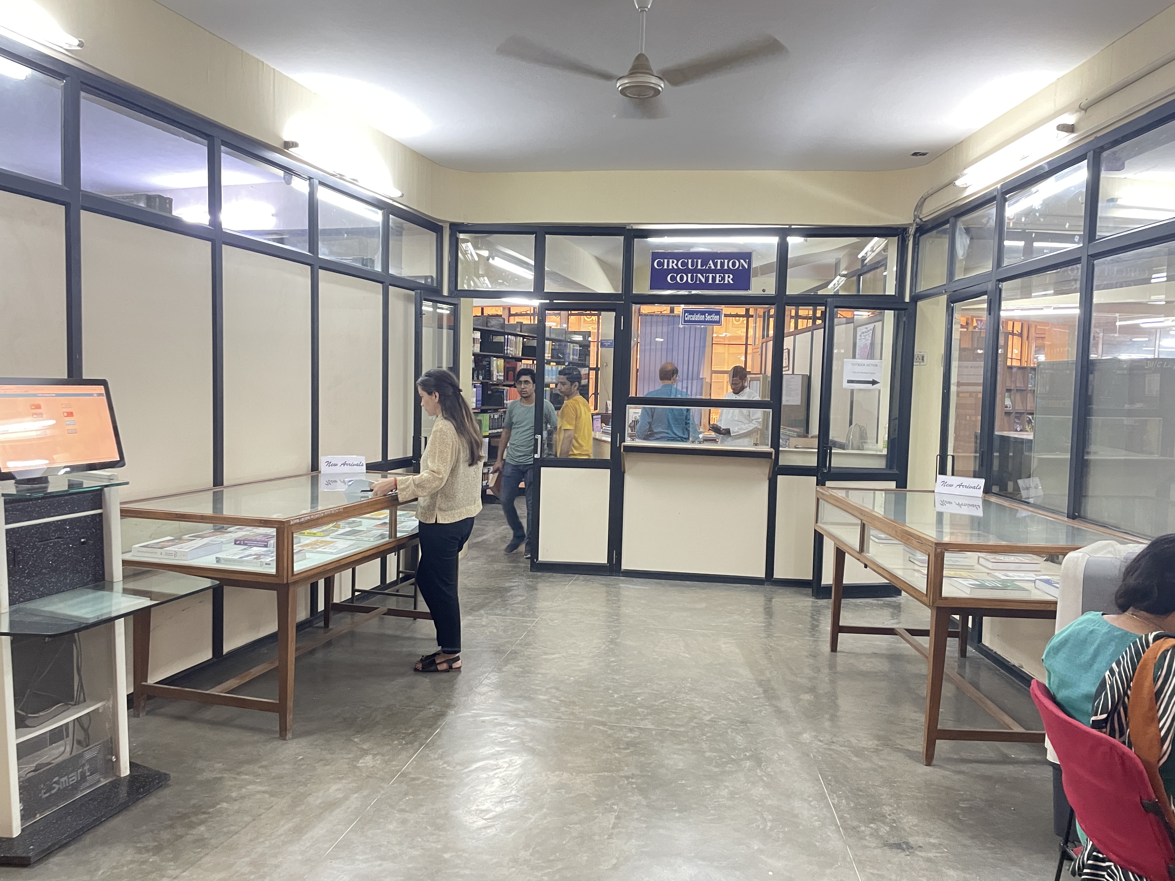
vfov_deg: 53.1
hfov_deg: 67.3
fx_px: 883
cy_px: 440
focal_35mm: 26
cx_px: 588
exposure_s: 1/33
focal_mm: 4.2
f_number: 1.6
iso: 400
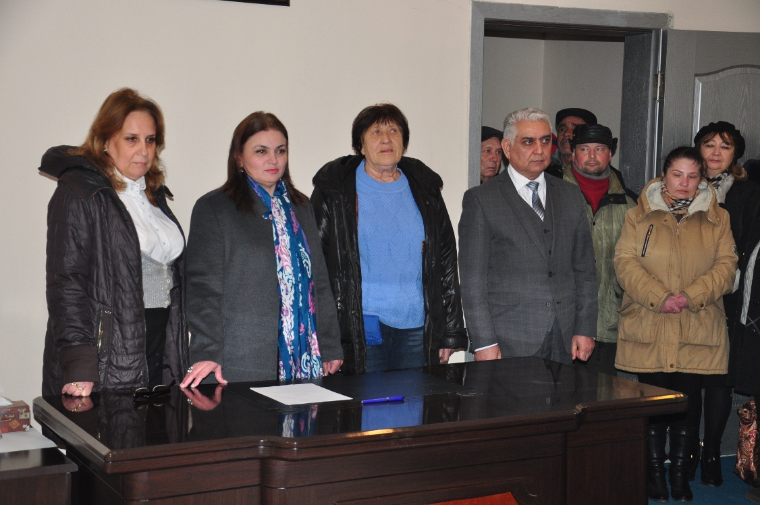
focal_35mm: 60
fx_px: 1265
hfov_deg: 33.4
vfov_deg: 22.6
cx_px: 380
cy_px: 252
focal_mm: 40
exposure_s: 1/200
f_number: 4.5
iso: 720
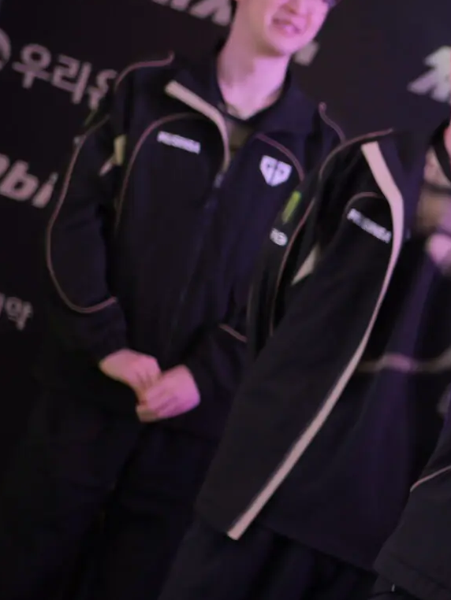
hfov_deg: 8.5
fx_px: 2917
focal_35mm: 168
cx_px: 851
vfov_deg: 11.7
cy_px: 446
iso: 400
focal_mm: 25
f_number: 1.7
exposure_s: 1/60
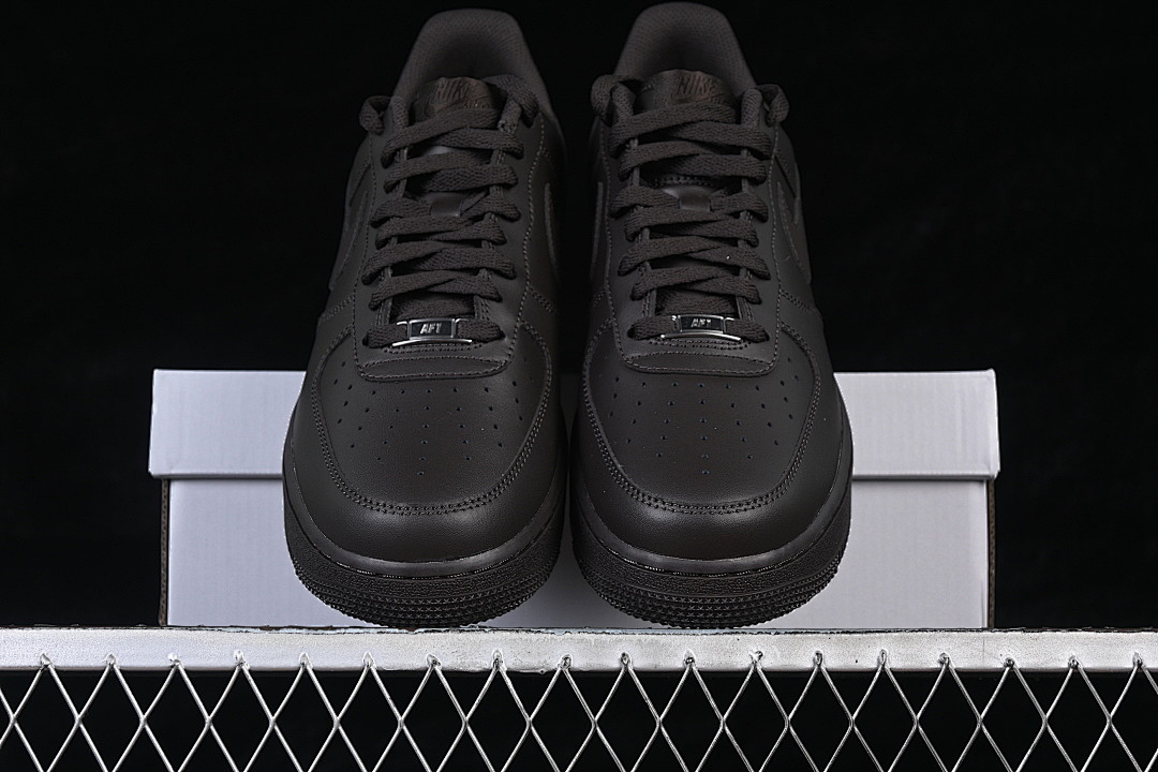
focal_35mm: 75
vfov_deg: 18.2
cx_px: 579
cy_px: 386
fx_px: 2412
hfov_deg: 27.0
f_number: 6.3
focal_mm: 50
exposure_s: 1/60
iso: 160
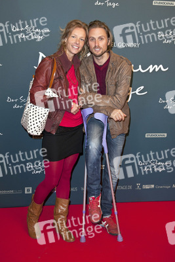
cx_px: 88
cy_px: 131
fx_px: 277
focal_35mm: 38
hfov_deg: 35.1
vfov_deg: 50.7
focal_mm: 38
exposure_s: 1/100
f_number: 4
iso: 800
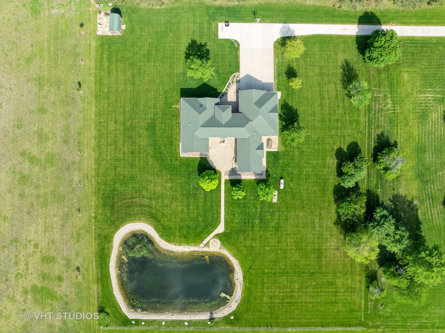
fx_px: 308
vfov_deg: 56.8
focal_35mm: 24
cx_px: 222
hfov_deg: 71.6
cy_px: 166
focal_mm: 12.29
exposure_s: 1/1000
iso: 100
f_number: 2.8
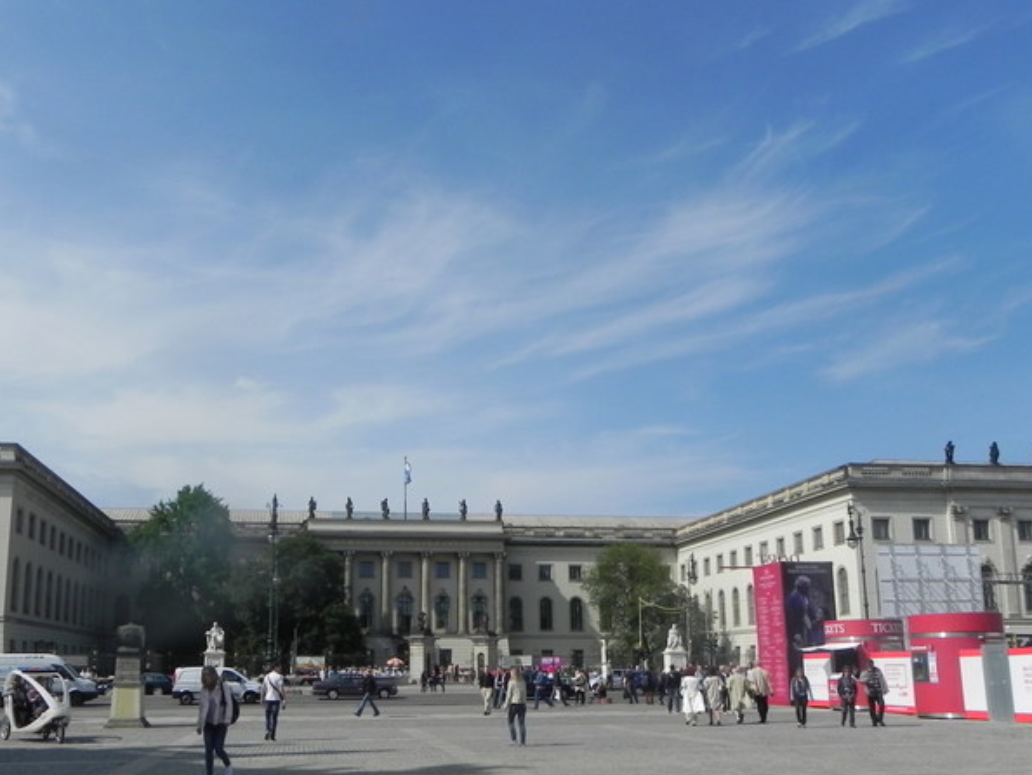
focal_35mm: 35
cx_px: 415
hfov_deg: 52.3
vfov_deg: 40.4
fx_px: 1044
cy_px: 488
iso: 160
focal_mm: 4.6
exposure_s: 1/643
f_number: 8
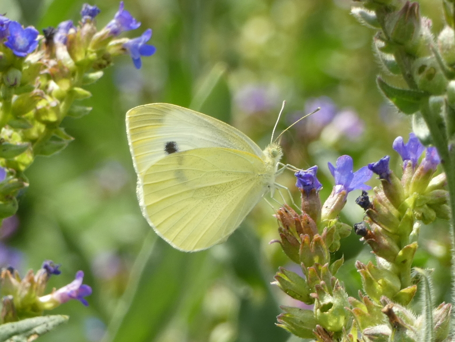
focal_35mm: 300
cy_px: 171
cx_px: 228
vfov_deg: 5.0
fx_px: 3944
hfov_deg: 6.6
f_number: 5.5
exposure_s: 1/80
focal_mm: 53.8
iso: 80
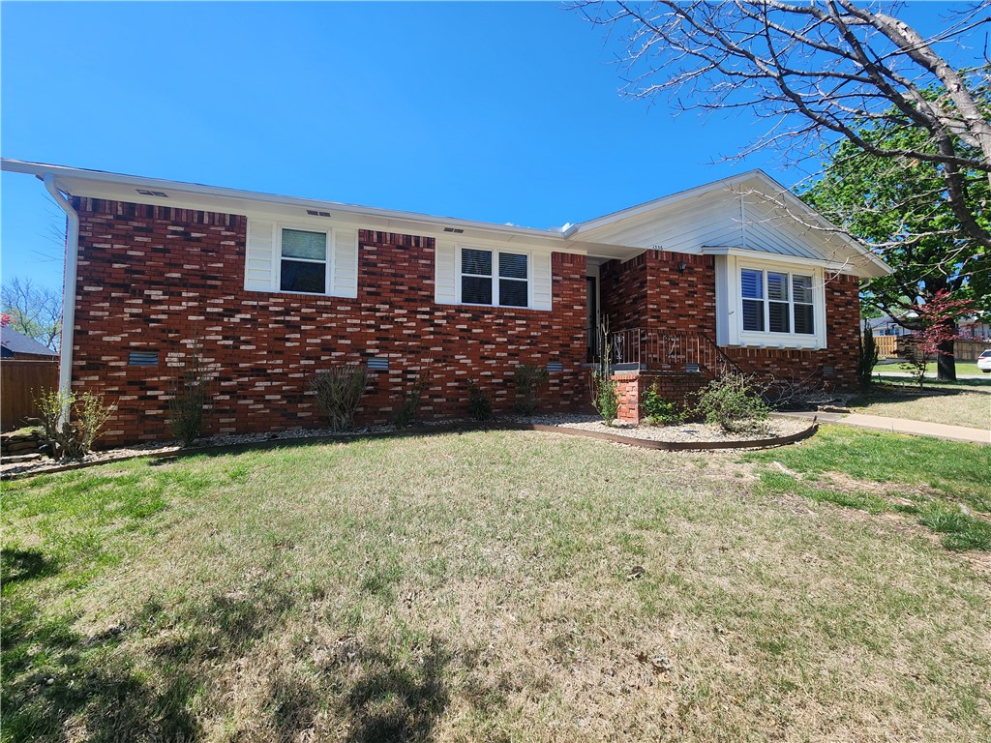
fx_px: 372
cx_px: 496
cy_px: 372
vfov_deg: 89.9
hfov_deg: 106.2
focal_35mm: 13
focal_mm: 2.2
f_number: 2.2
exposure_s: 1/1036
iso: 50
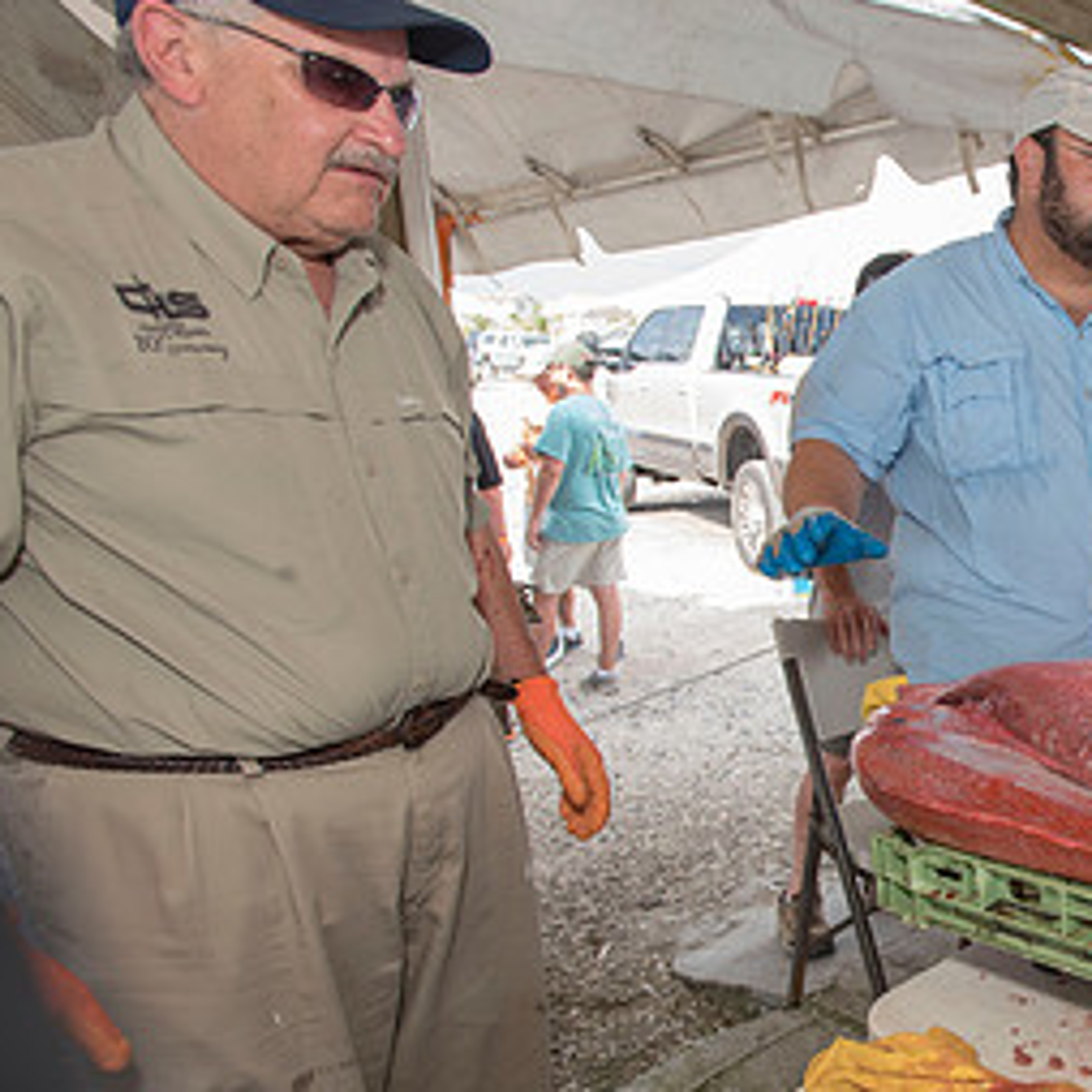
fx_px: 1178
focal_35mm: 33
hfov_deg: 41.2
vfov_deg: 49.2
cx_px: 1161
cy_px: 690
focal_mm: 17
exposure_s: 1/160
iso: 250
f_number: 5
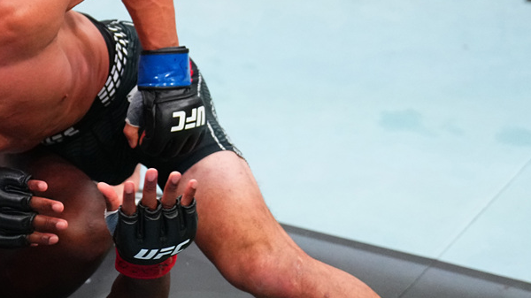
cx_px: 127
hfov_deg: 16.2
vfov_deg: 9.2
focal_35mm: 132
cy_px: 207
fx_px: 1858
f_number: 2.8
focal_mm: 70
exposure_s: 1/1600
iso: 5000
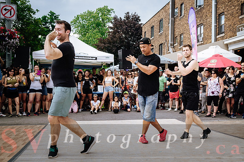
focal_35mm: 43
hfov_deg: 45.7
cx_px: 143
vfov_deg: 31.3
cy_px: 95
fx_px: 288
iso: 100
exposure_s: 1/1600
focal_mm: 24
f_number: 4
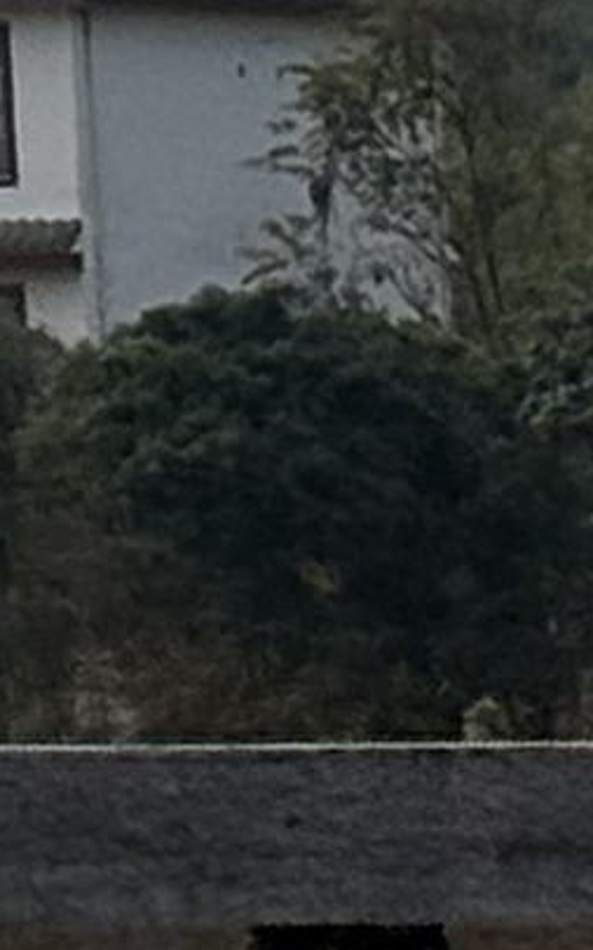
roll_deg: -1.1
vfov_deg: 3.8
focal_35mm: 544
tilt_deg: +11.7
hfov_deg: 2.2
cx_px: -3567
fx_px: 14072
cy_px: -1208
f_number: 1.6
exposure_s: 1/10204
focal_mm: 5.96
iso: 25
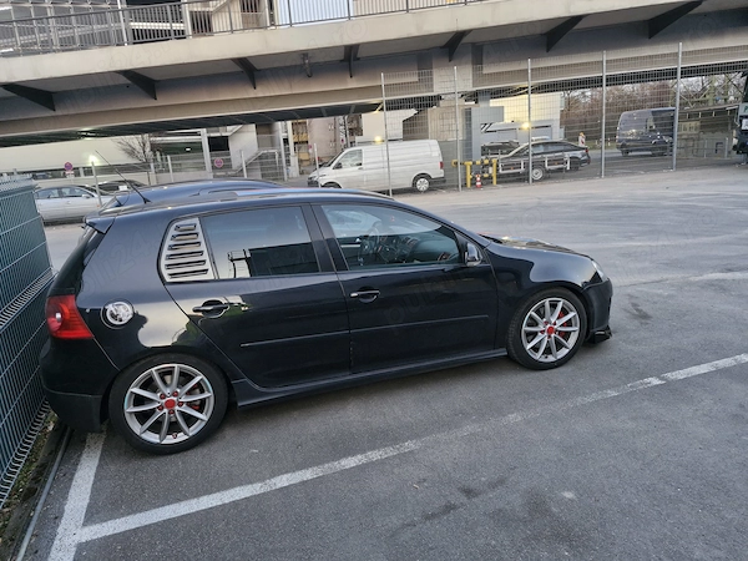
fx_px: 497
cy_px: 280
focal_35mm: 23
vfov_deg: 58.9
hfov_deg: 73.9
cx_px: 374
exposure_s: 1/100
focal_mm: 5.54
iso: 800
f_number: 1.8
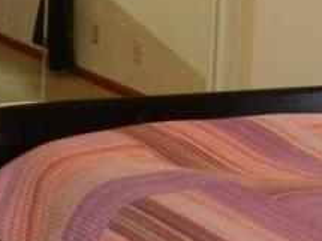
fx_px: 1106
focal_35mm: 119
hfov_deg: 15.3
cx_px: -166
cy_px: -106
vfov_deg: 11.9
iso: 220
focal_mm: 4.5
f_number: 3.5
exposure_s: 1/30
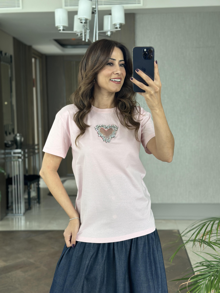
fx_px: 407
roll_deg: +1.5
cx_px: 110
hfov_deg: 30.3
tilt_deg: -19.0
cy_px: 146
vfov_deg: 39.7
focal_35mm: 48
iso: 125
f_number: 1.78
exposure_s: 1/61
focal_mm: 6.86
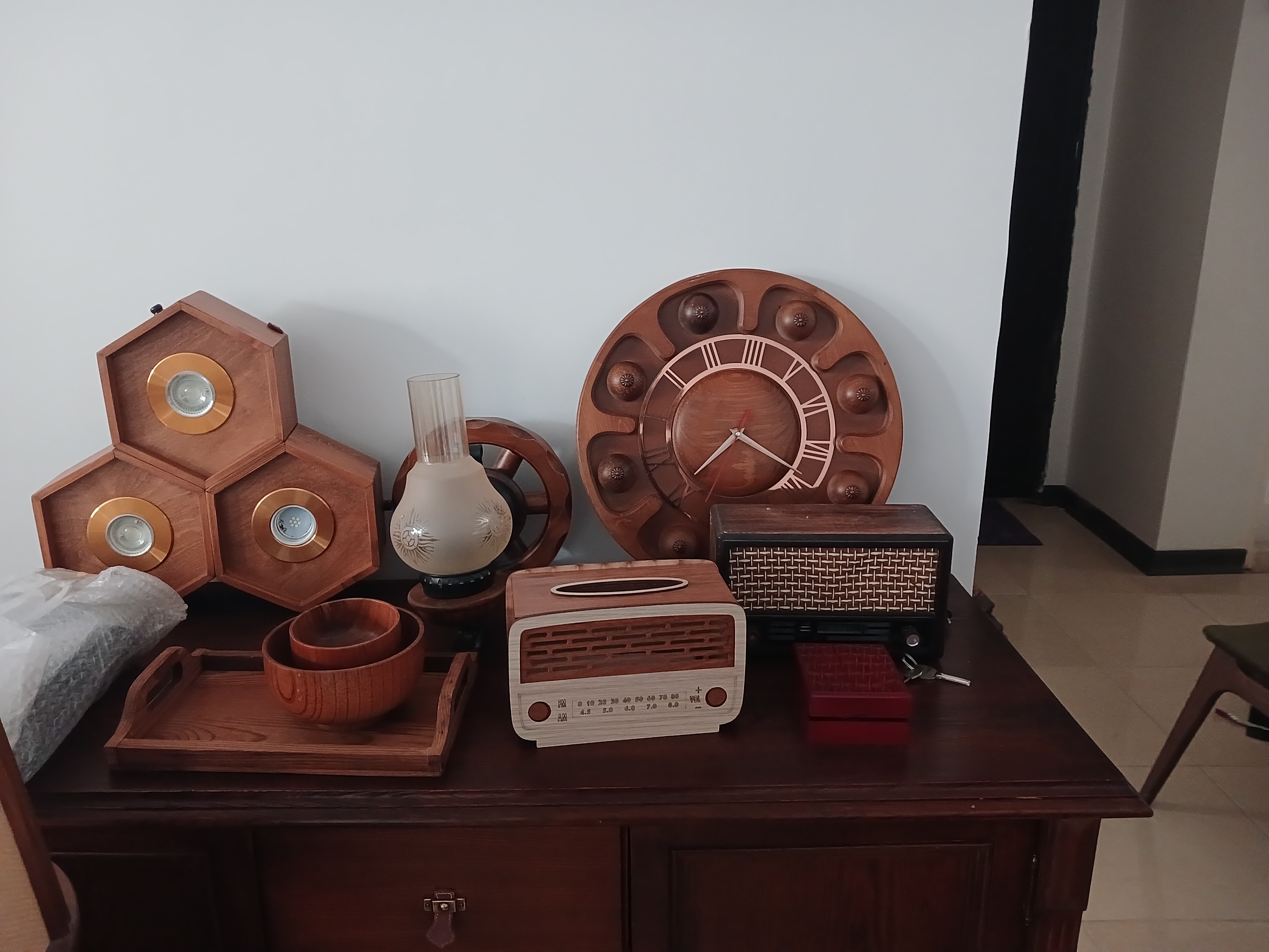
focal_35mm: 27
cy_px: 476
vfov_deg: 51.4
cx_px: 634
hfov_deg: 65.3
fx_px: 990
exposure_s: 1/20
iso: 500
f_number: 1.8
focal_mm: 4
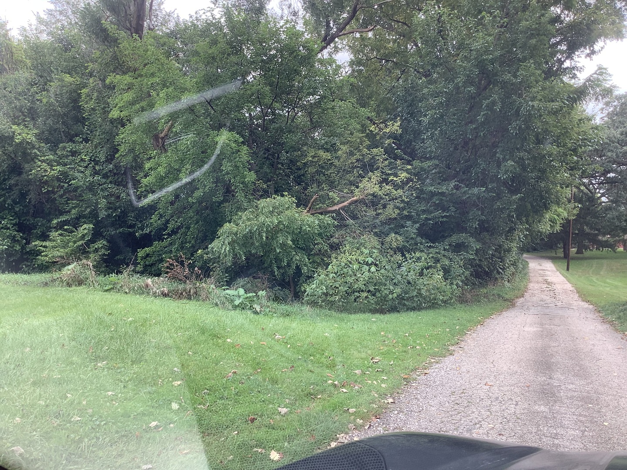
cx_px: 314
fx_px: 562
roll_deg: -0.3
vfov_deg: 45.4
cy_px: 235
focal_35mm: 31
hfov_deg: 58.4
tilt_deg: -1.6
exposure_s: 1/120
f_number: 2.4
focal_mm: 3.3
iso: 32
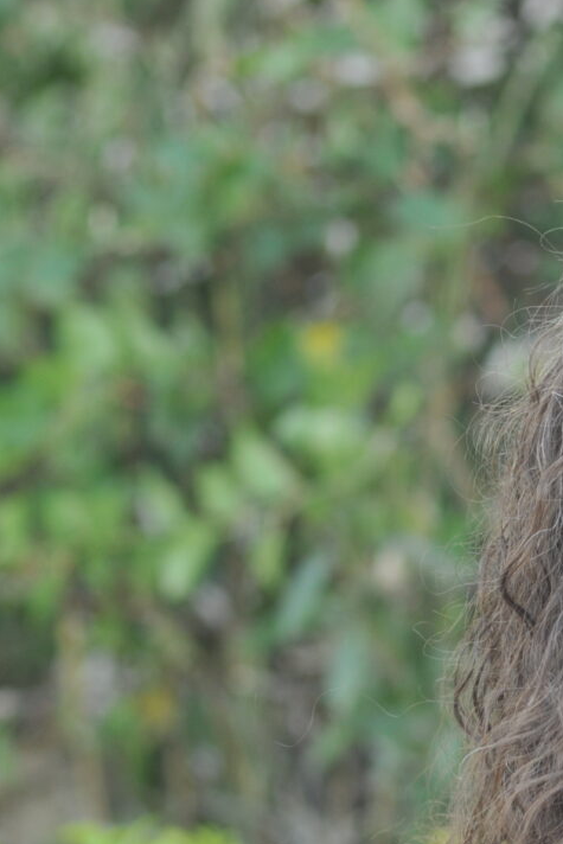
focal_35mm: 202
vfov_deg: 10.1
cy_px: 741
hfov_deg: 6.7
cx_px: 757
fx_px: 4736
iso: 200
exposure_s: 1/250
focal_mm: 50
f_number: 3.2
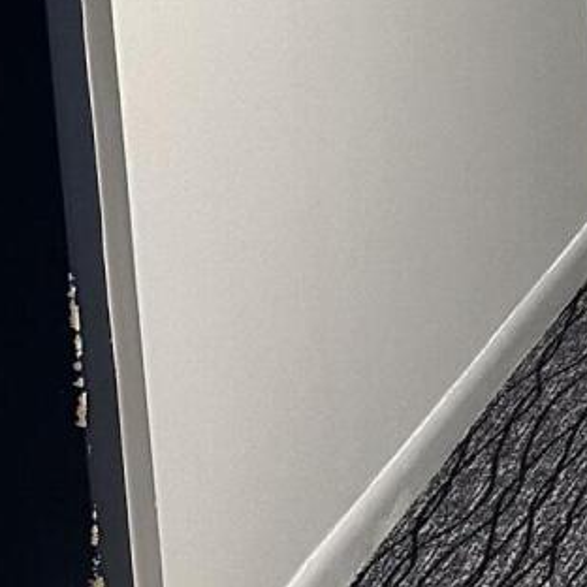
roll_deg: -1.2
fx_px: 2609
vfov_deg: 12.6
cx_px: 1264
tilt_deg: -13.4
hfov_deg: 11.3
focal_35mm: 136
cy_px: -58
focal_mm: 6.86
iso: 400
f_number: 1.78
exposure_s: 1/60
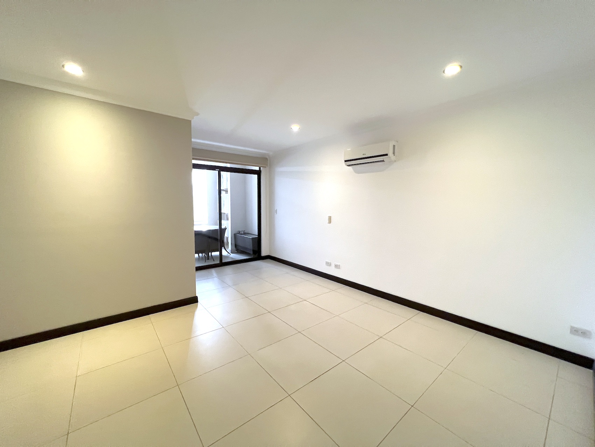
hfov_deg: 106.2
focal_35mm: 13
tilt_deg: -4.6
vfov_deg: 89.9
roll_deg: +0.2
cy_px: 224
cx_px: 298
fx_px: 223
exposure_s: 1/60
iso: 500
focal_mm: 1.57
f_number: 1.8
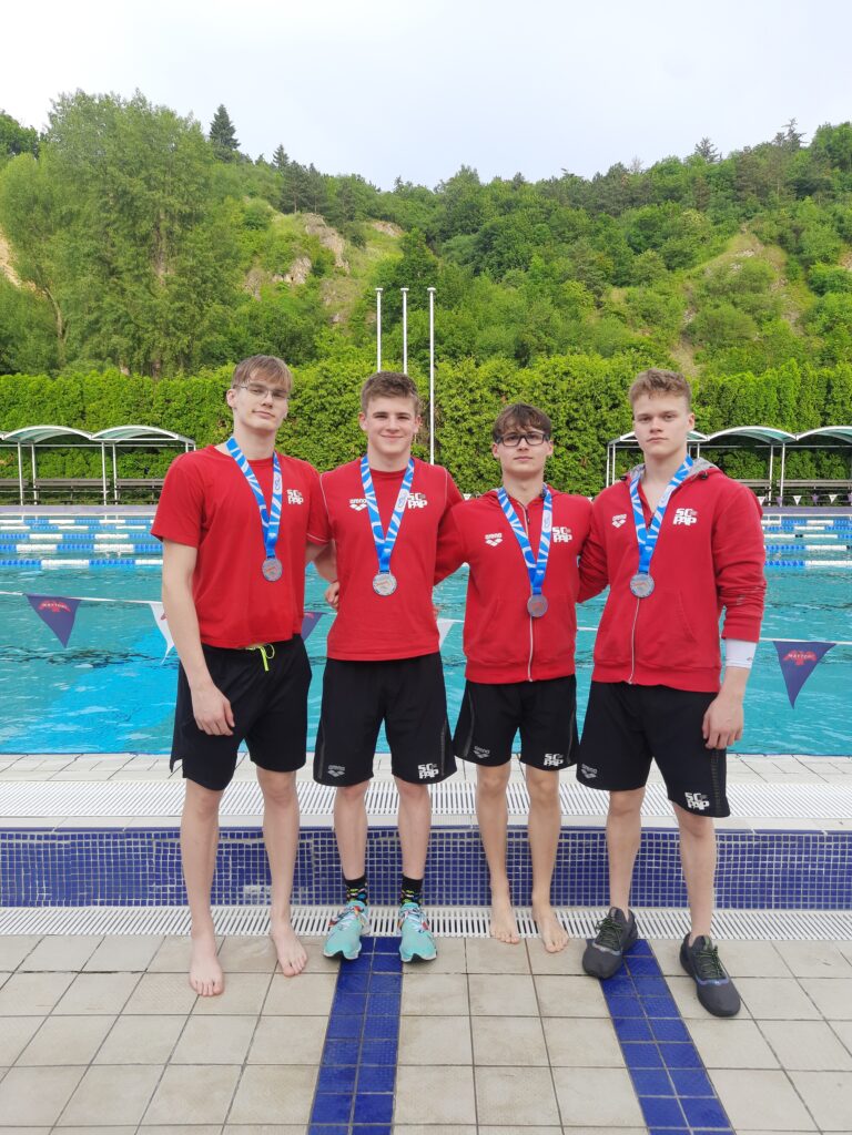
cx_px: 426
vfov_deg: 69.4
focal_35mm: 25
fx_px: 820
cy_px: 568
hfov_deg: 54.9
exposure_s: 1/165
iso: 40
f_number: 2
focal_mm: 4.6
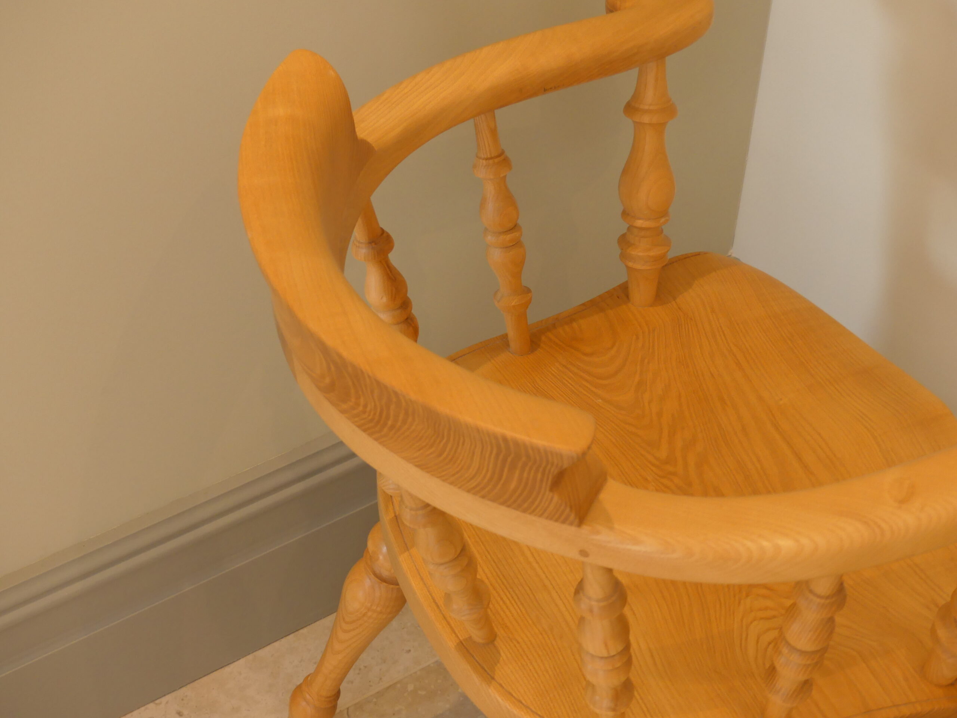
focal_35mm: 63
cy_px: 359
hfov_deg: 30.7
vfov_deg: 23.3
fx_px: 1742
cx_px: 478
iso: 250
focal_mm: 11.4
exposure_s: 1/80
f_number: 2.8
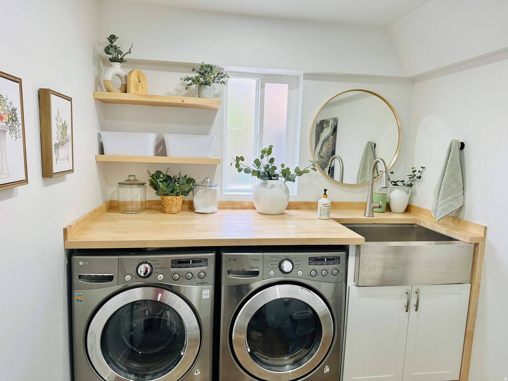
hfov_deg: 71.6
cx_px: 254
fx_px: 352
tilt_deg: -8.7
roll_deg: -2.6
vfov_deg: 56.8
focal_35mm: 24
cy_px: 190
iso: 100
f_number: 1.78
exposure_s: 1/121
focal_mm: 6.86
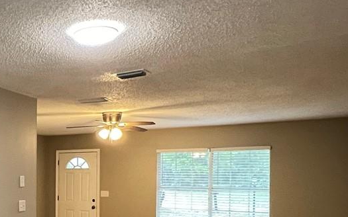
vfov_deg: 29.7
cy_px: 180
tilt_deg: -0.5
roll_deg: +0.1
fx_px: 398
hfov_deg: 40.6
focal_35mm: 42
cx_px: -9
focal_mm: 1.57
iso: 500
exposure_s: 1/60
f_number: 1.8
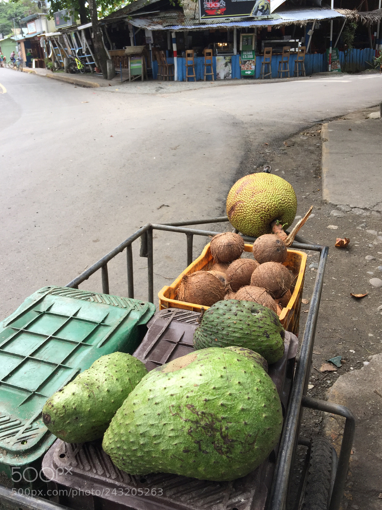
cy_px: 254
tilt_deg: -23.2
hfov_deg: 46.8
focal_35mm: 30
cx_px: 188
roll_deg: +2.5
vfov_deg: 60.0
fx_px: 441
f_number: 2.2
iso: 32
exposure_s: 1/590
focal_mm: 4.15
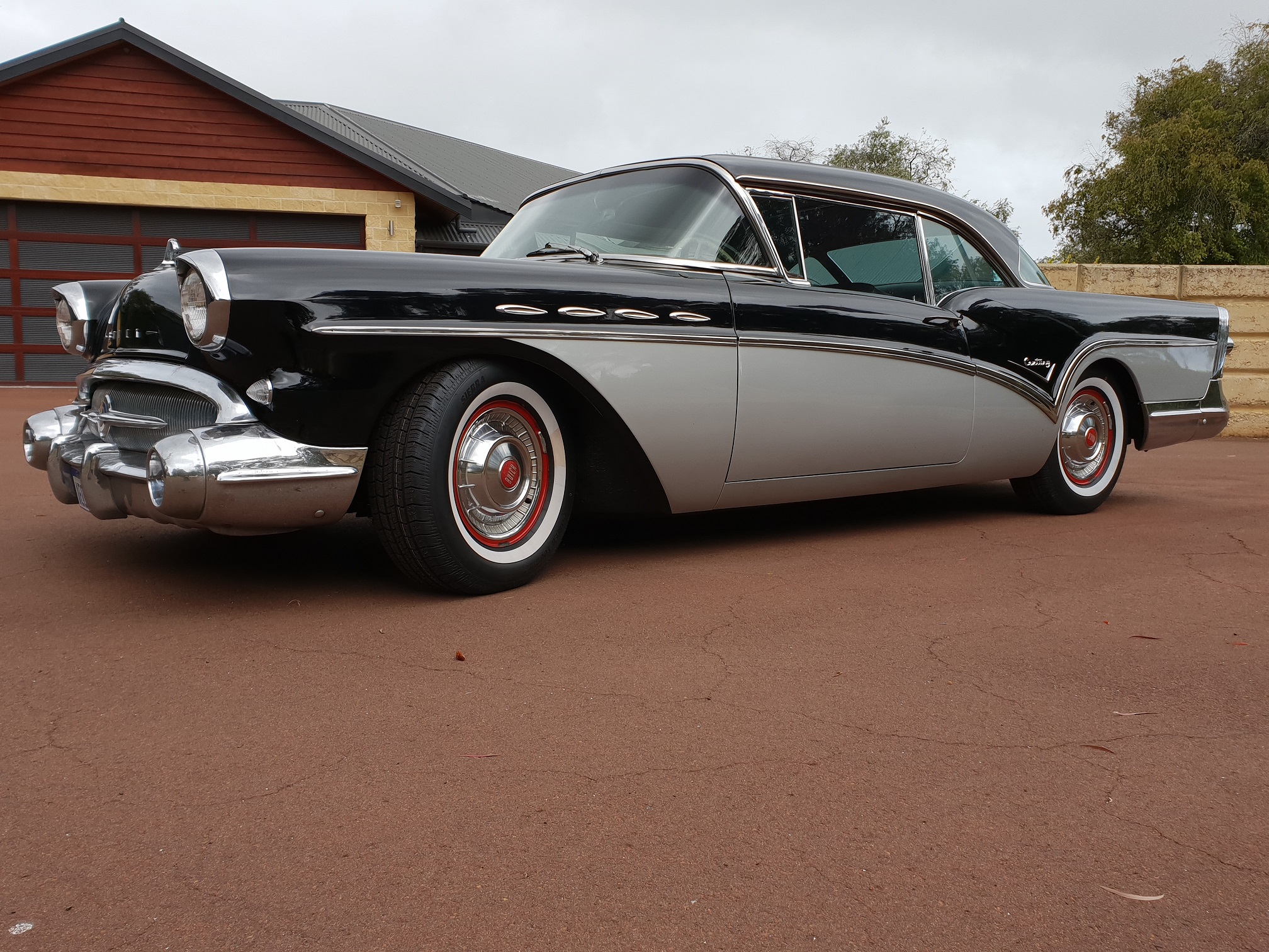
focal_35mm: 26
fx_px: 953
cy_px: 476
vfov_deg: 53.1
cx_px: 634
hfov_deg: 67.3
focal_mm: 4.3
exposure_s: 1/752
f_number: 2.4
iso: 50
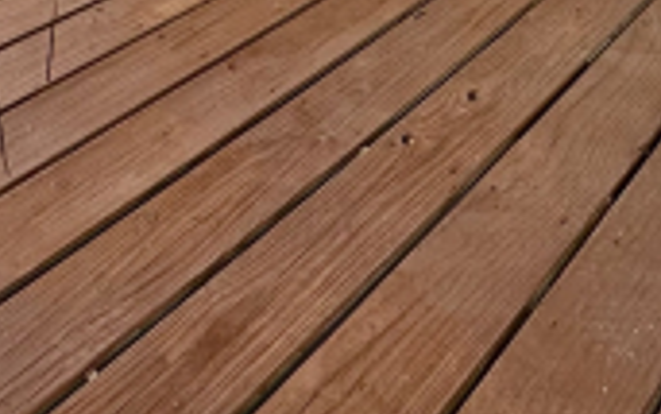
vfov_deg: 15.5
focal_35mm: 58
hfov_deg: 35.1
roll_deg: -0.4
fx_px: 1045
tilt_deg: +0.9
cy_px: -511
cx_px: 338
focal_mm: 2.22
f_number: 2.2
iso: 40
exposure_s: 1/707
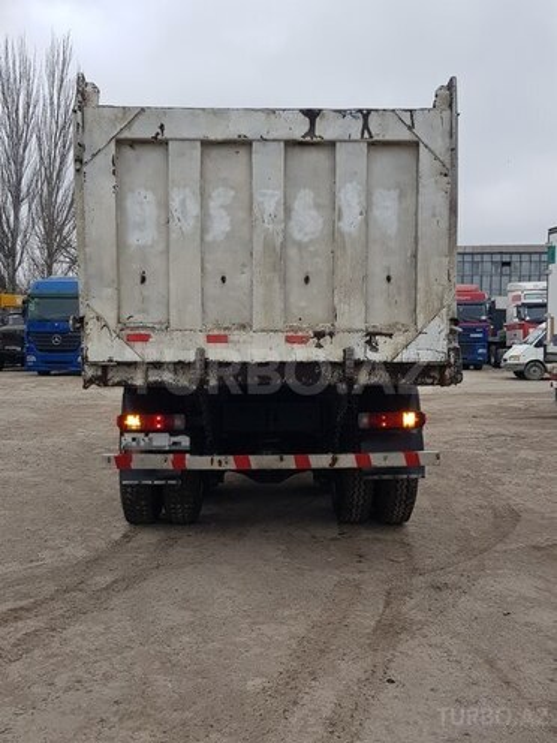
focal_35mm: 26
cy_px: 372
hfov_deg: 53.1
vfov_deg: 67.3
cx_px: 278
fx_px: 558
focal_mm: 4.2
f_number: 1.7
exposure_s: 1/246
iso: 40
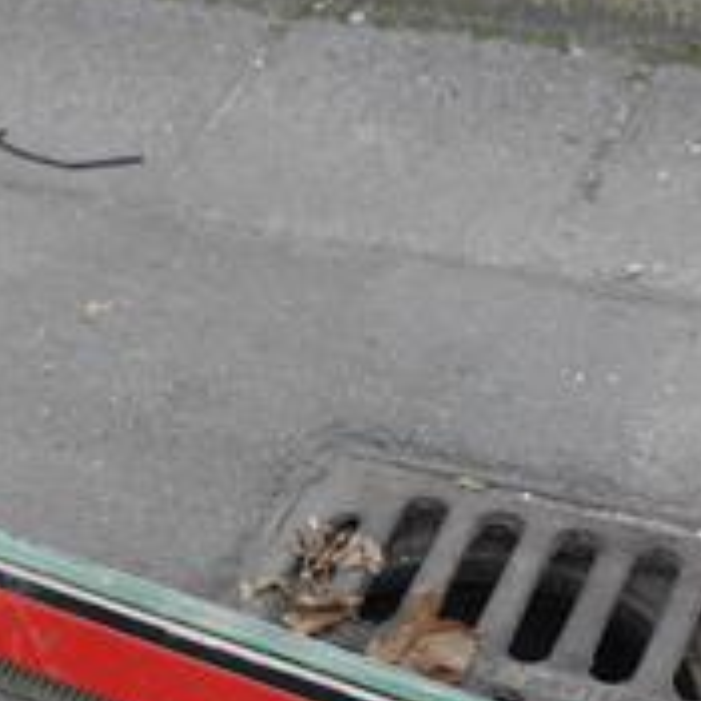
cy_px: 877
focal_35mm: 97
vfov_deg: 17.0
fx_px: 2222
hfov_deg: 17.4
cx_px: -54
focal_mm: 15
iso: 160
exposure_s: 1/160
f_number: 4.5
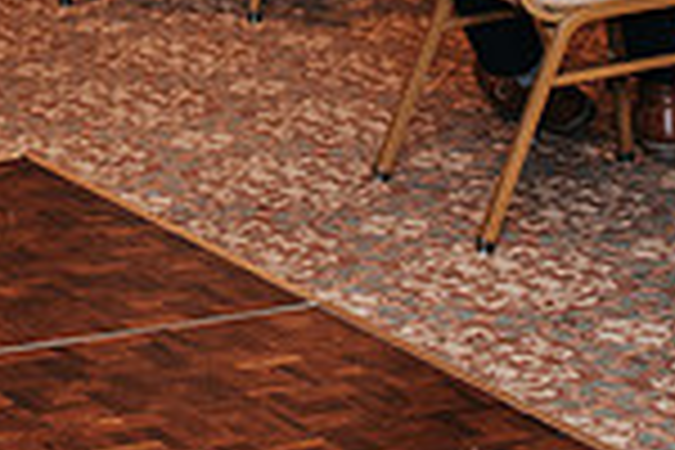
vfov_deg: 7.6
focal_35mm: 172
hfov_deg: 11.4
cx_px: -398
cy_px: -481
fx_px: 3225
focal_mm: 35
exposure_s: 1/160
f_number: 2.8
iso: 1000
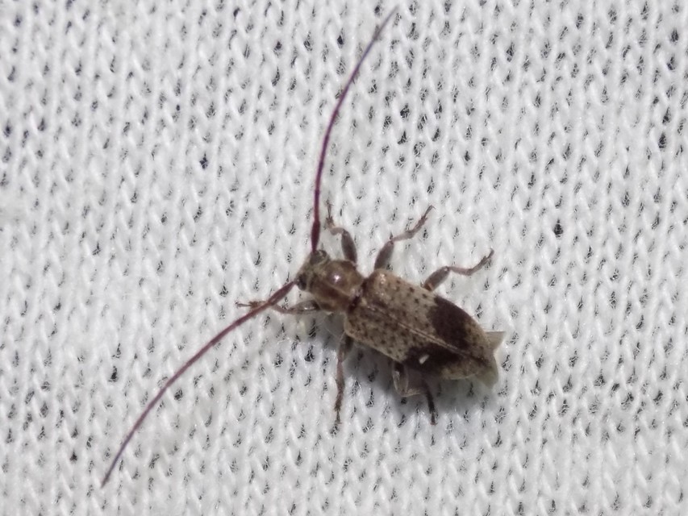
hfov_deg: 10.4
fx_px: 3777
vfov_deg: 7.8
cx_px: 344
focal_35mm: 190
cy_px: 258
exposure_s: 1/30
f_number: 5.4
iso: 200
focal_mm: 33.7
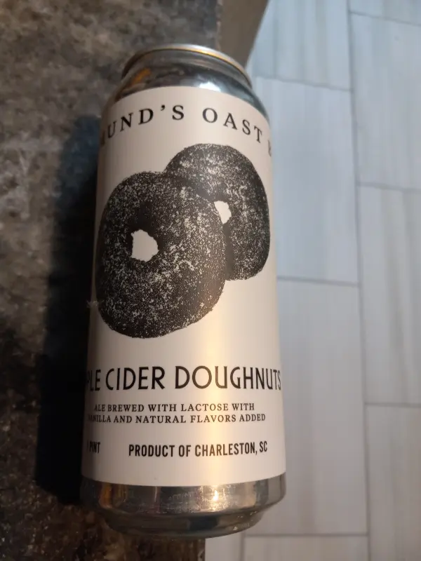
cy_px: 280
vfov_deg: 65.3
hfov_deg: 51.4
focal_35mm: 27
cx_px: 210
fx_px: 438
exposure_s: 1/60
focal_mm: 3.94
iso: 100
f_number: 1.8
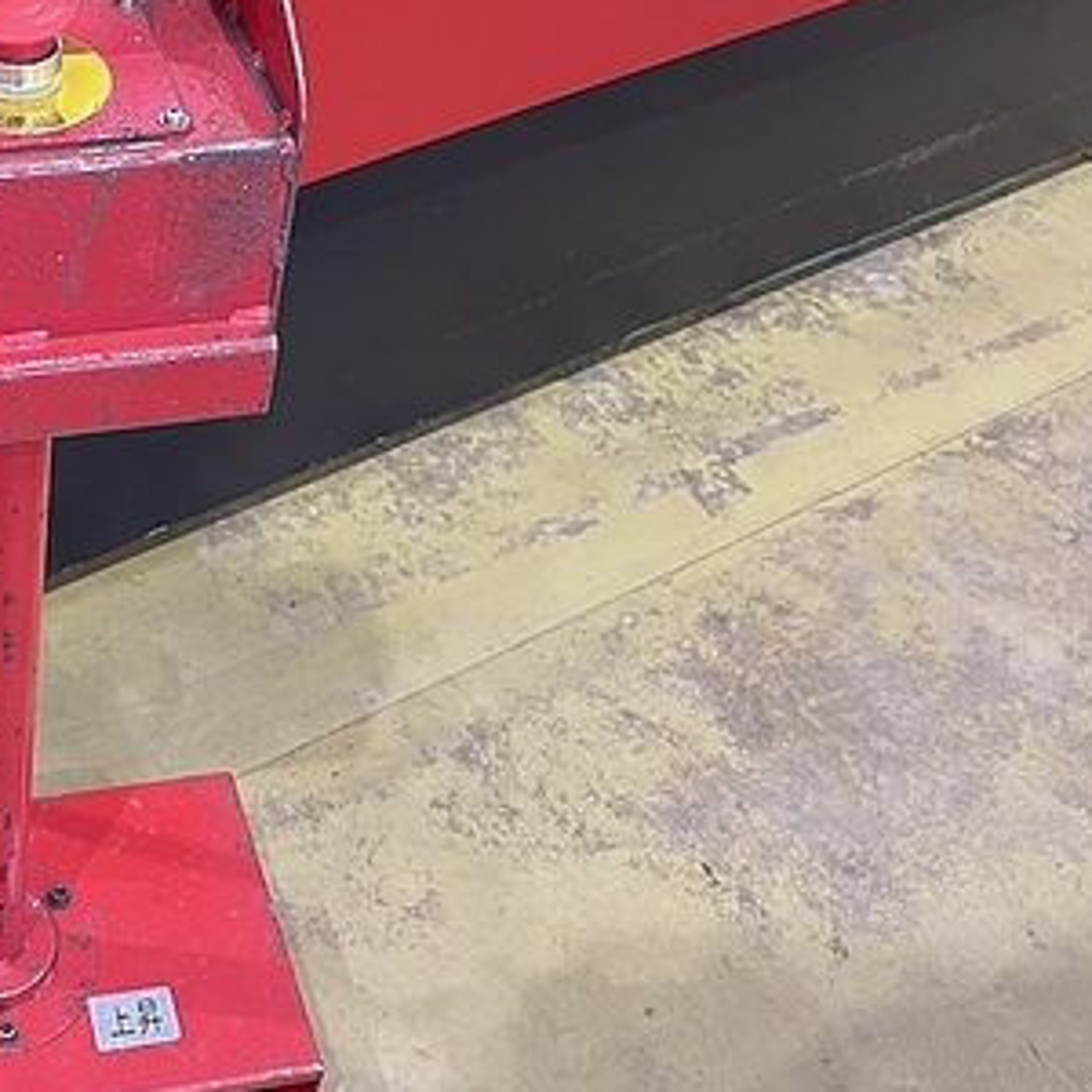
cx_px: 4
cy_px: 455
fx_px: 1749
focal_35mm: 49
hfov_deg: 32.0
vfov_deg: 34.6
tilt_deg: -45.8
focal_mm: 4.2
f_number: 1.6
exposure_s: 1/50
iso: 250
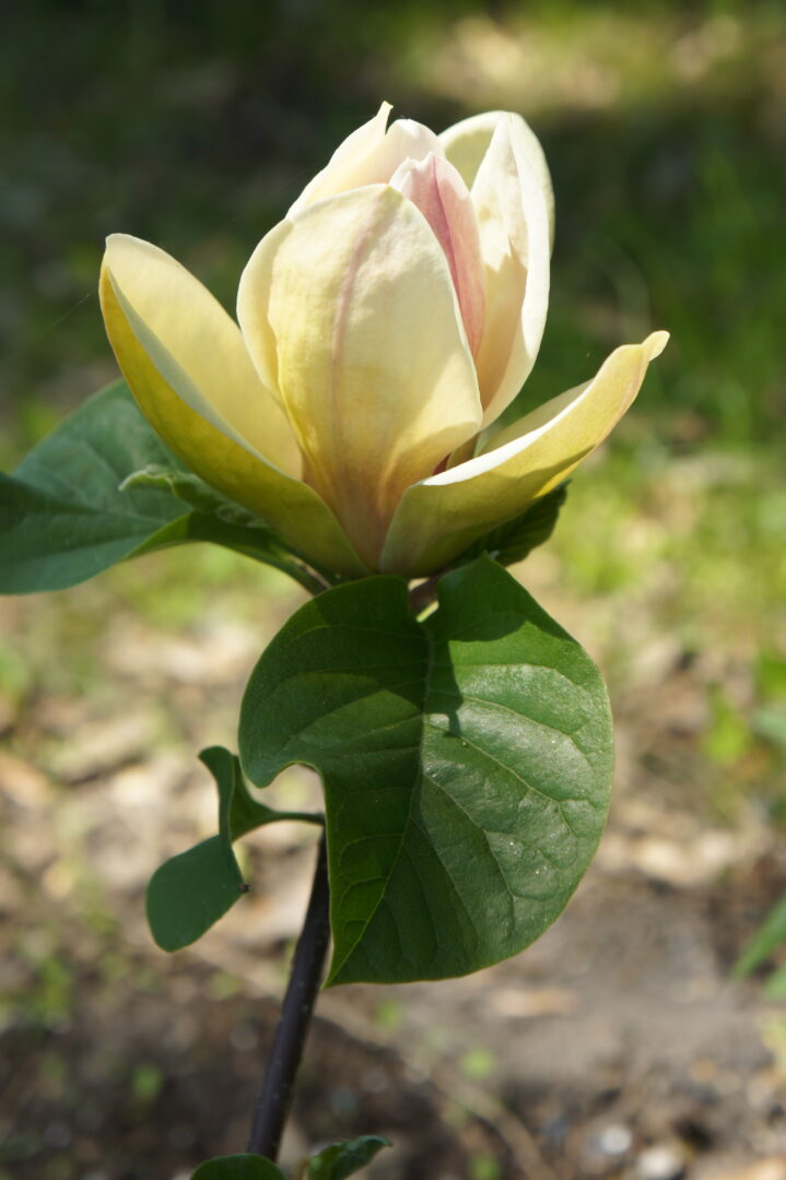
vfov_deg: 24.6
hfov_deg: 16.5
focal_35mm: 82
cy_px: 590
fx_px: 2704
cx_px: 393
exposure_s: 1/250
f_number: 5.6
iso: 200
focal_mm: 55
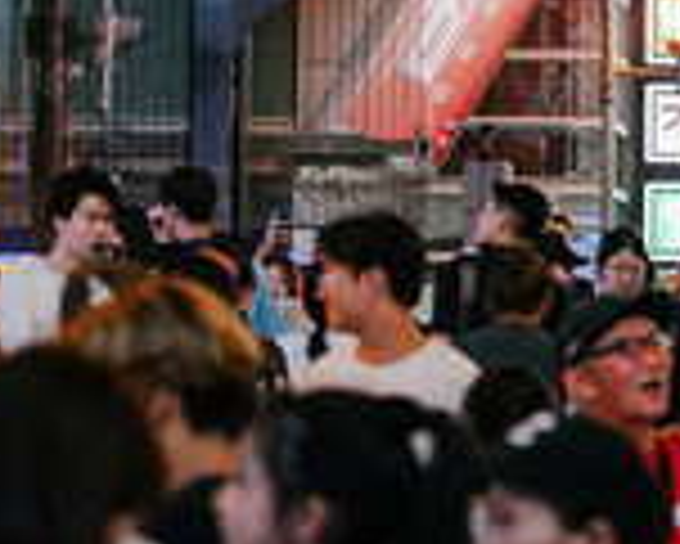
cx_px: 856
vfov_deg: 3.0
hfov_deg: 3.8
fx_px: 10271
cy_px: -463
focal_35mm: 510
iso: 1000
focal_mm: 105
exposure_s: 1/160
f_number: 4
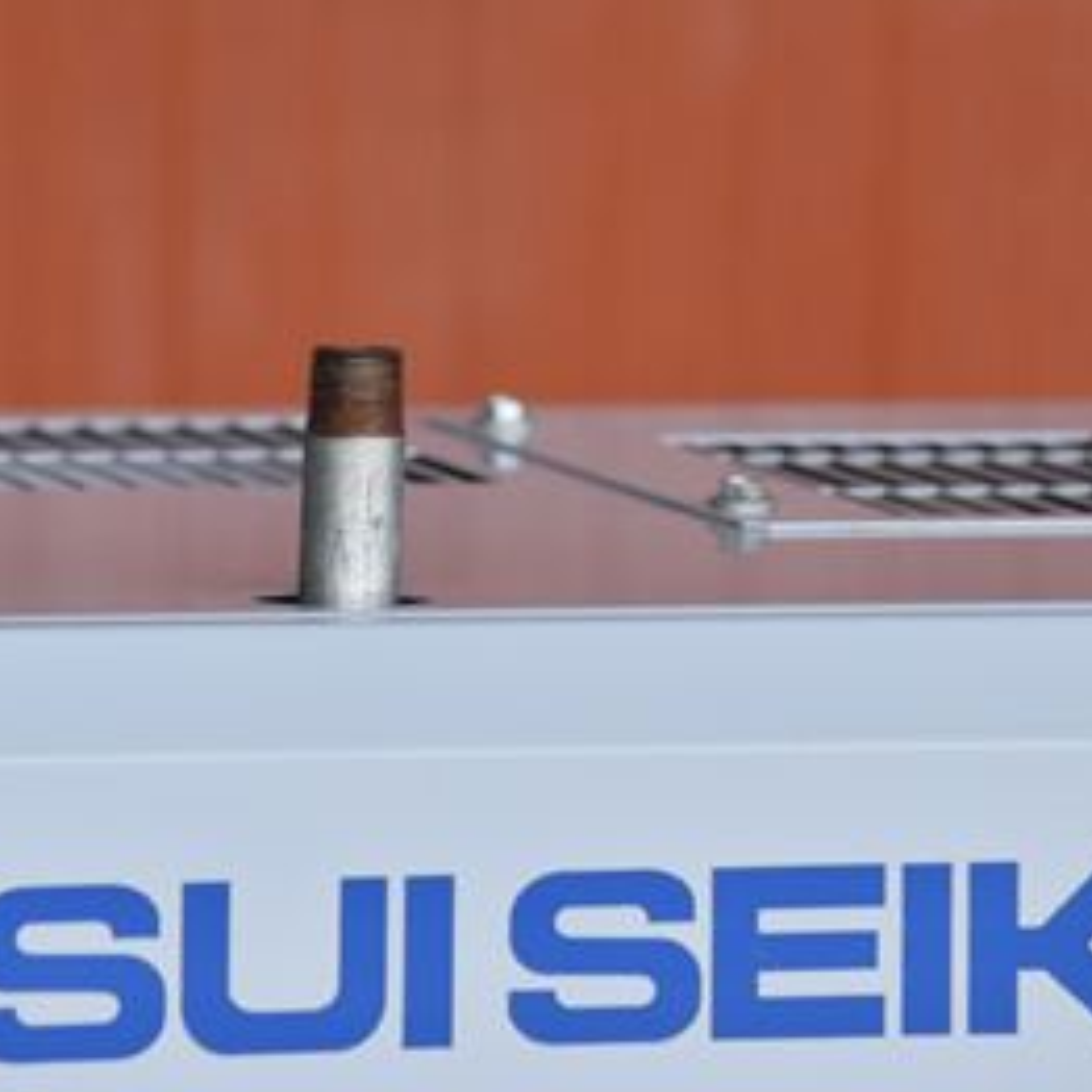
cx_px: 425
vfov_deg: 5.5
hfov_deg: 5.5
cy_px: 458
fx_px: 11278
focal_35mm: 316
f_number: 6.3
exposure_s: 1/1000
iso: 1250
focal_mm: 130
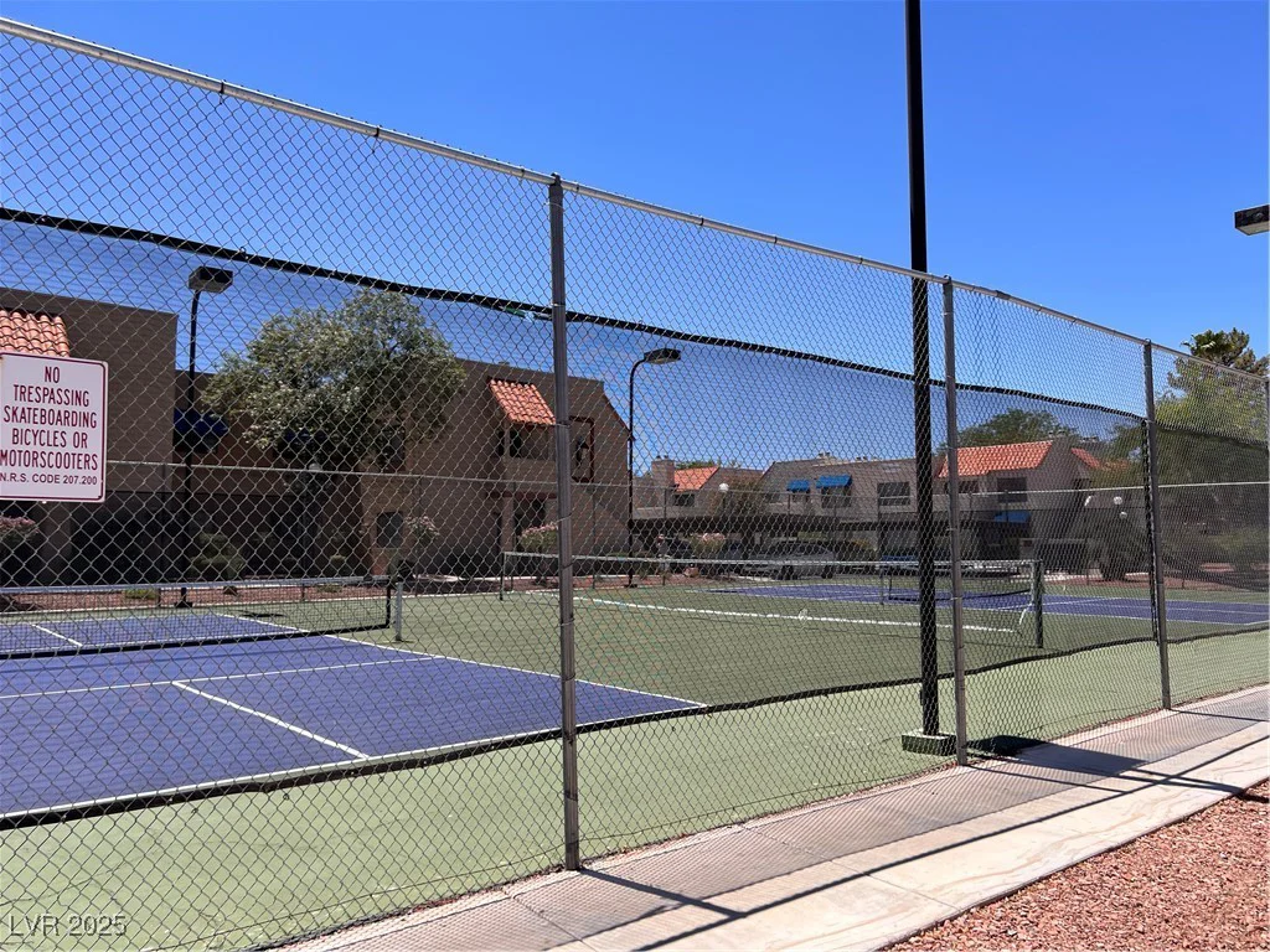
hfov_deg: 67.3
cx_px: 635
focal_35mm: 26
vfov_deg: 53.1
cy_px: 476
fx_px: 954
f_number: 1.5
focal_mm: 5.7
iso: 50
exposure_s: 1/3704
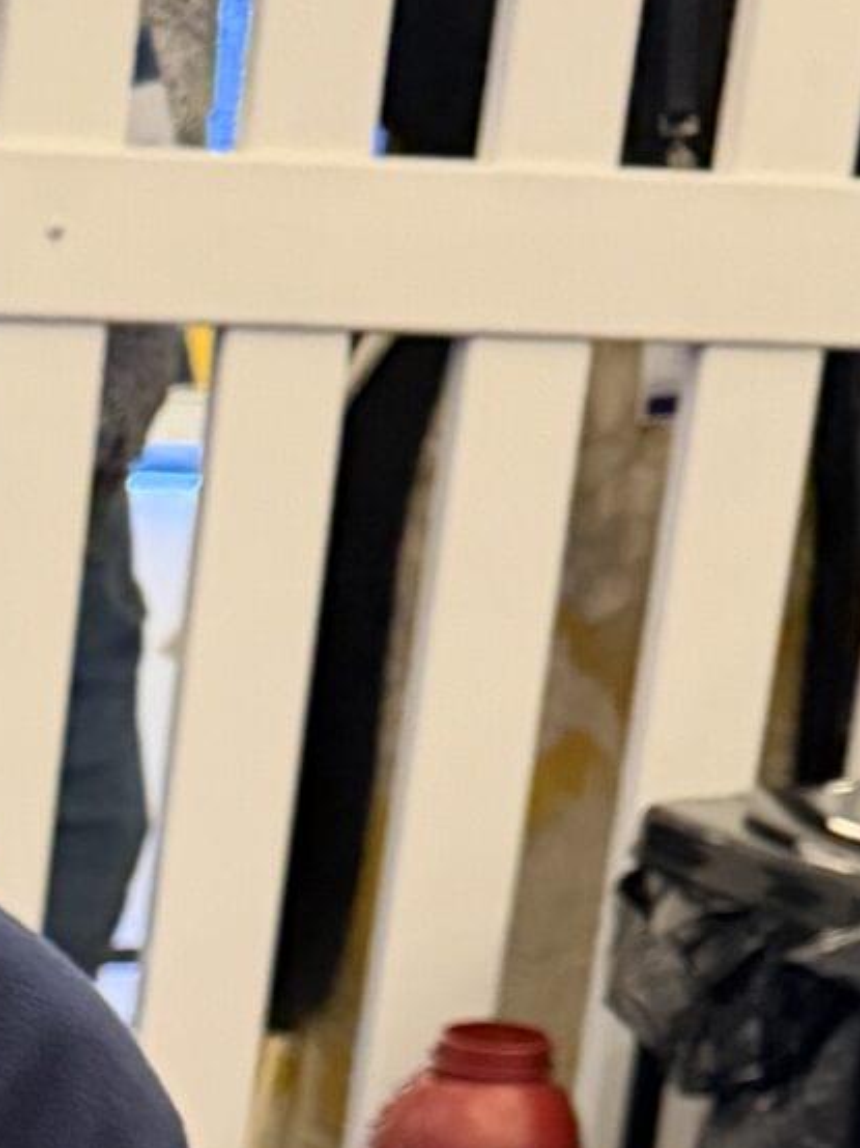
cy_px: 1840
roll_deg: -1.3
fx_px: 3680
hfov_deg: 12.0
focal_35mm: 111
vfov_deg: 15.9
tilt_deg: -20.5
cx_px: -792
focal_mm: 6.76
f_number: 1.78
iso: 800
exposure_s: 1/45
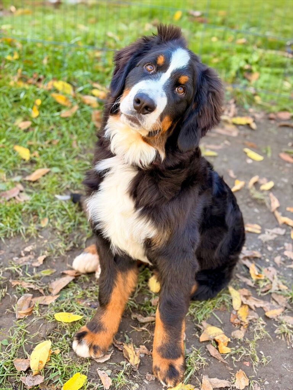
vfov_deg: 36.8
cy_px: 195
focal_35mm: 52
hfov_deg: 28.0
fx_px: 587
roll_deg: -9.5
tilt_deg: -27.7
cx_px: 146
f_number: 1.6
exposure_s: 1/94
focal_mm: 5.96
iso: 50
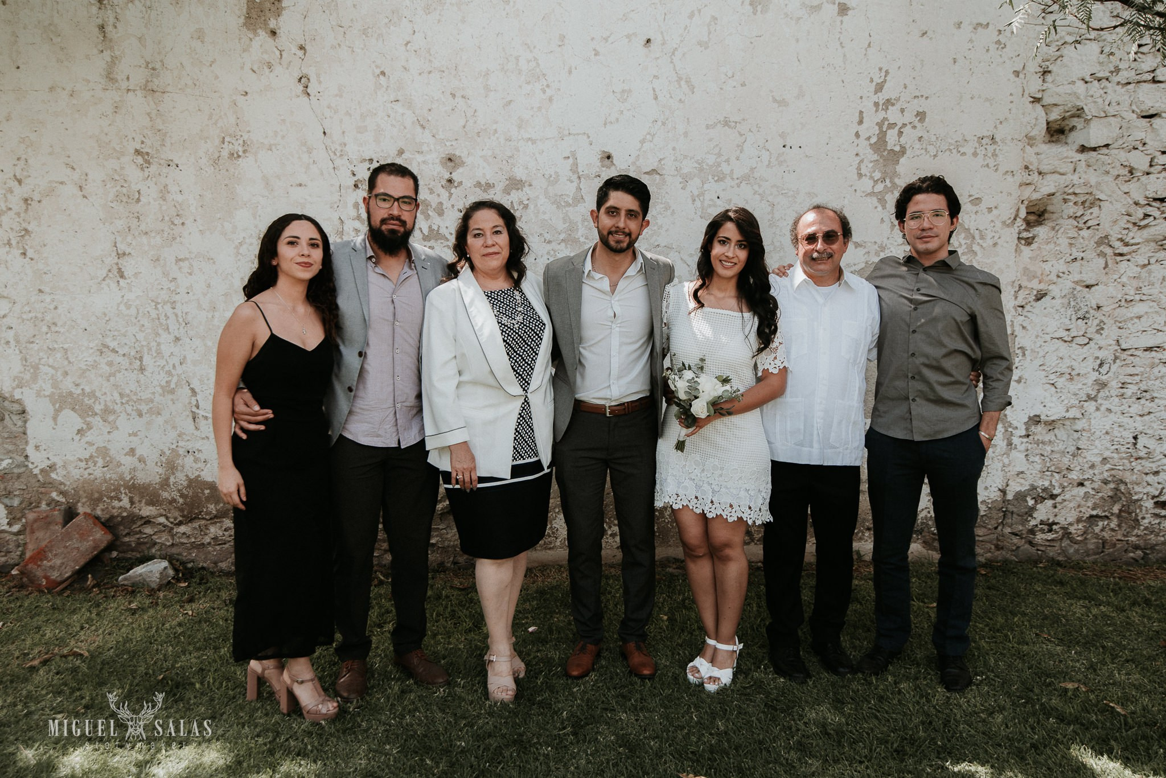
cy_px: 389
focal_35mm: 28
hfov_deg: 65.5
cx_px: 583
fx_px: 907
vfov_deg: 46.4
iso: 100
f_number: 4.5
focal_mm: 28
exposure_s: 1/125
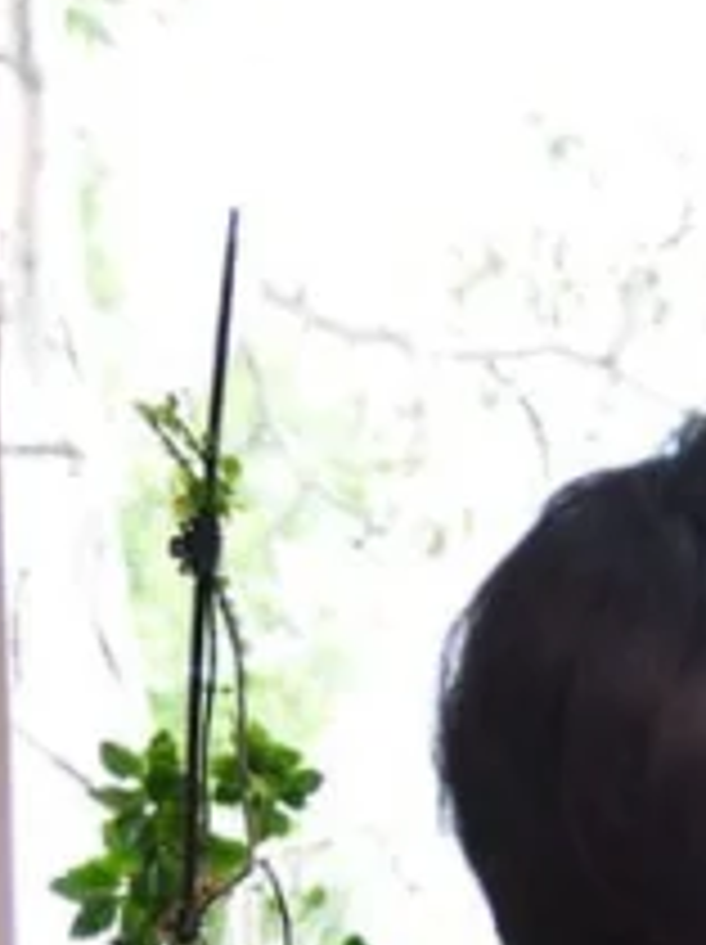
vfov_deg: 11.2
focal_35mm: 169
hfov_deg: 8.1
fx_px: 4605
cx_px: 1722
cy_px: 1492
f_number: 2.8
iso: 500
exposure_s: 1/500
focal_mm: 24
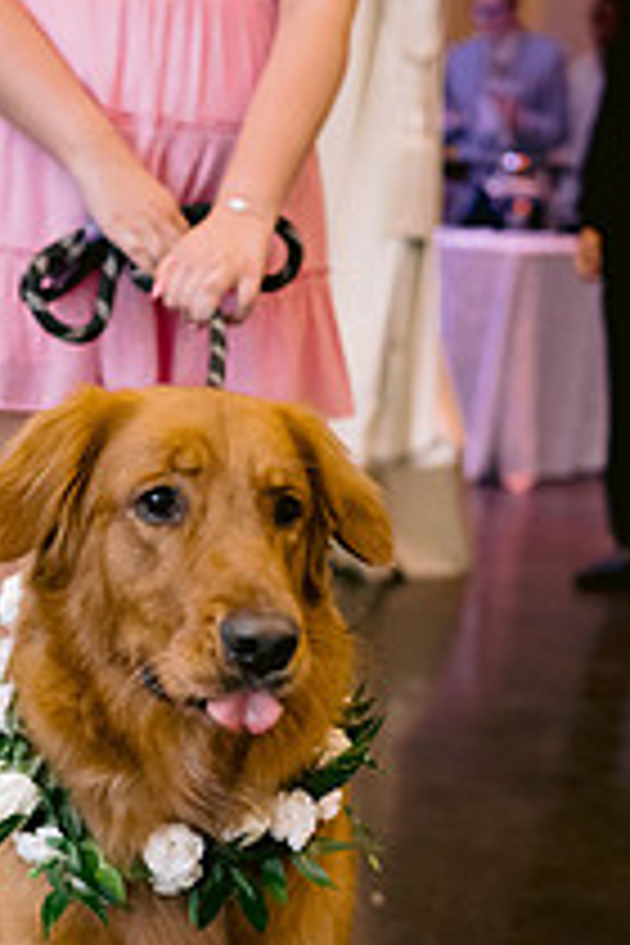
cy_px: 720
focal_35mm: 75
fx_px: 1969
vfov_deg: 26.6
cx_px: 135
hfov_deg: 18.0
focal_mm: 35
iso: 1600
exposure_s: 1/125
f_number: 2.2
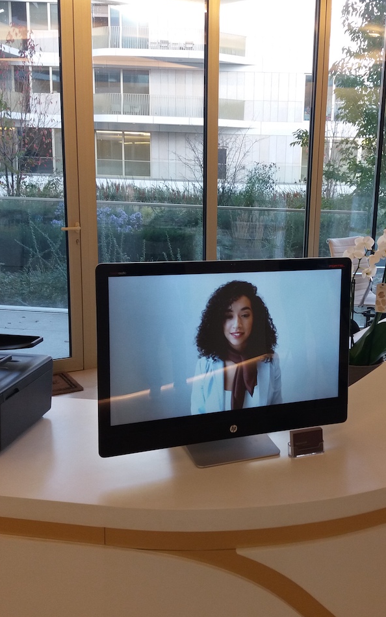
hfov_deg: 31.9
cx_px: 240
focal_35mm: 40
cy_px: 309
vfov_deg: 49.3
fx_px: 673
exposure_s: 1/69
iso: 64
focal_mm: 3.7
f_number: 1.9
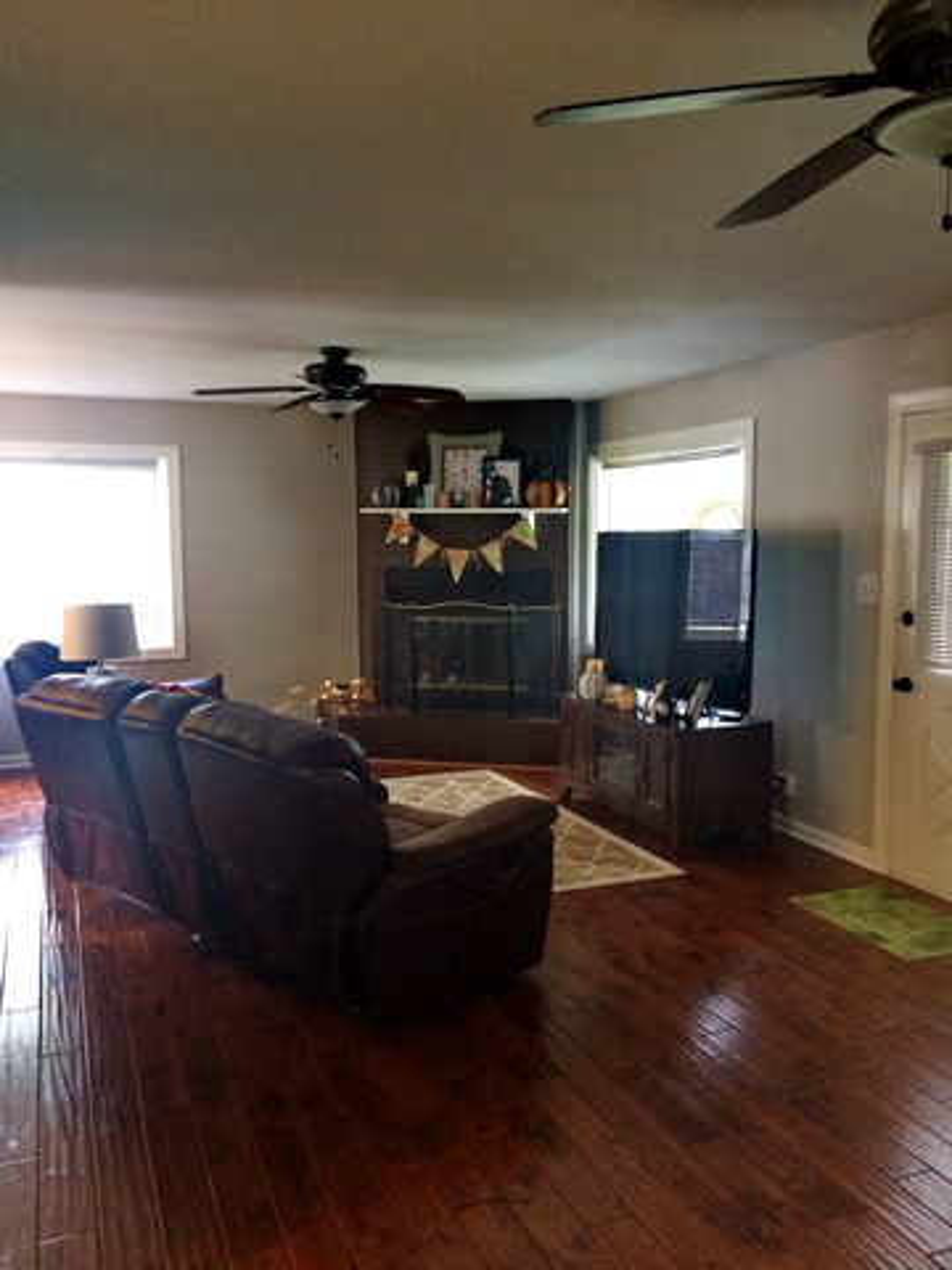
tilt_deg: -6.2
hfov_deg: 48.2
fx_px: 1063
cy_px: 635
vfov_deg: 61.7
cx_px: 476
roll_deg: +1.4
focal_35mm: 29
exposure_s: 1/30
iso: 250
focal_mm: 4.15
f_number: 2.2
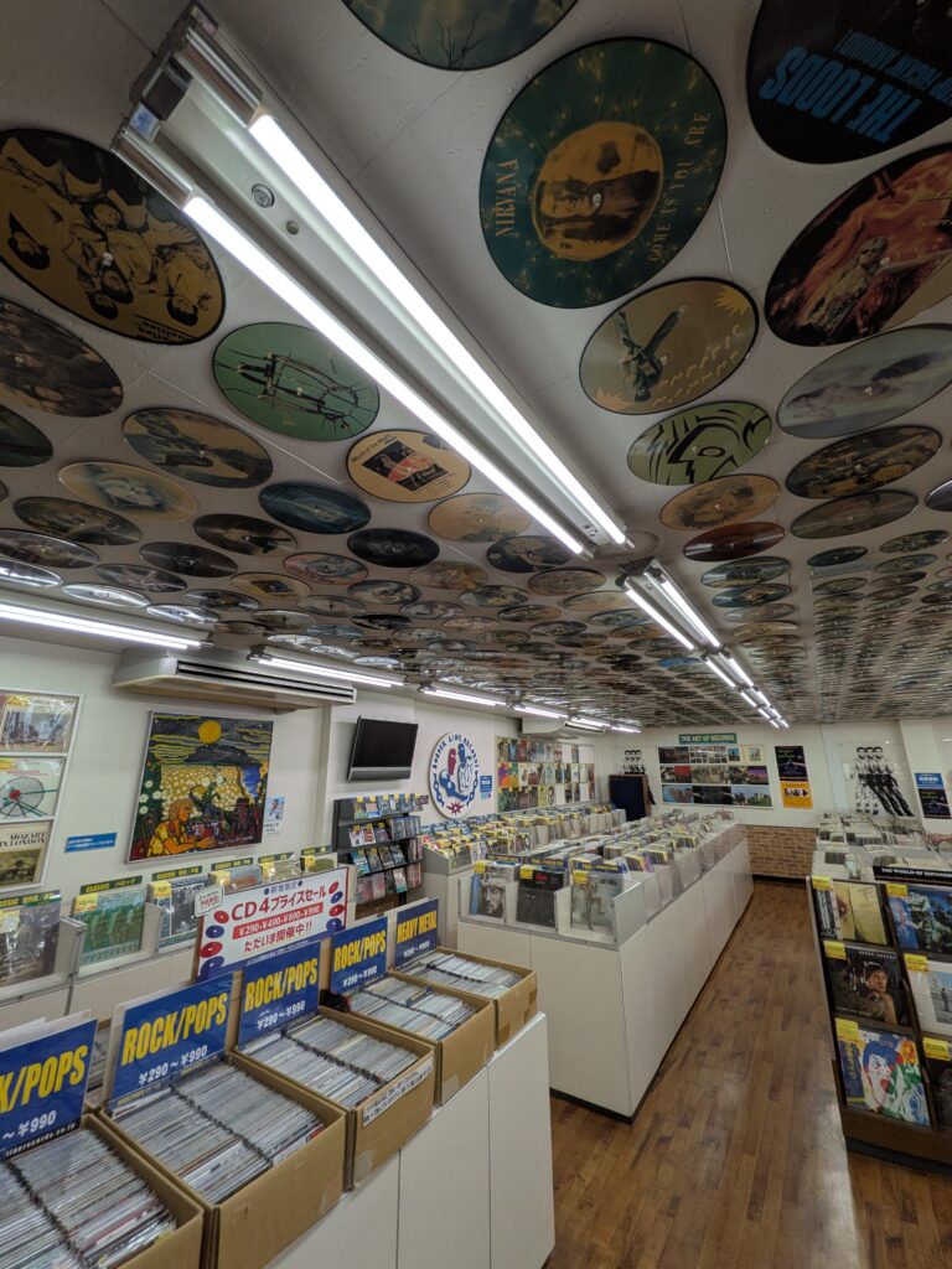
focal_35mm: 14
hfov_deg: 85.7
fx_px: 513
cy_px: 634
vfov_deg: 102.1
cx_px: 476
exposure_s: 1/217
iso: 70
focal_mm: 1.85
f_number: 2.2
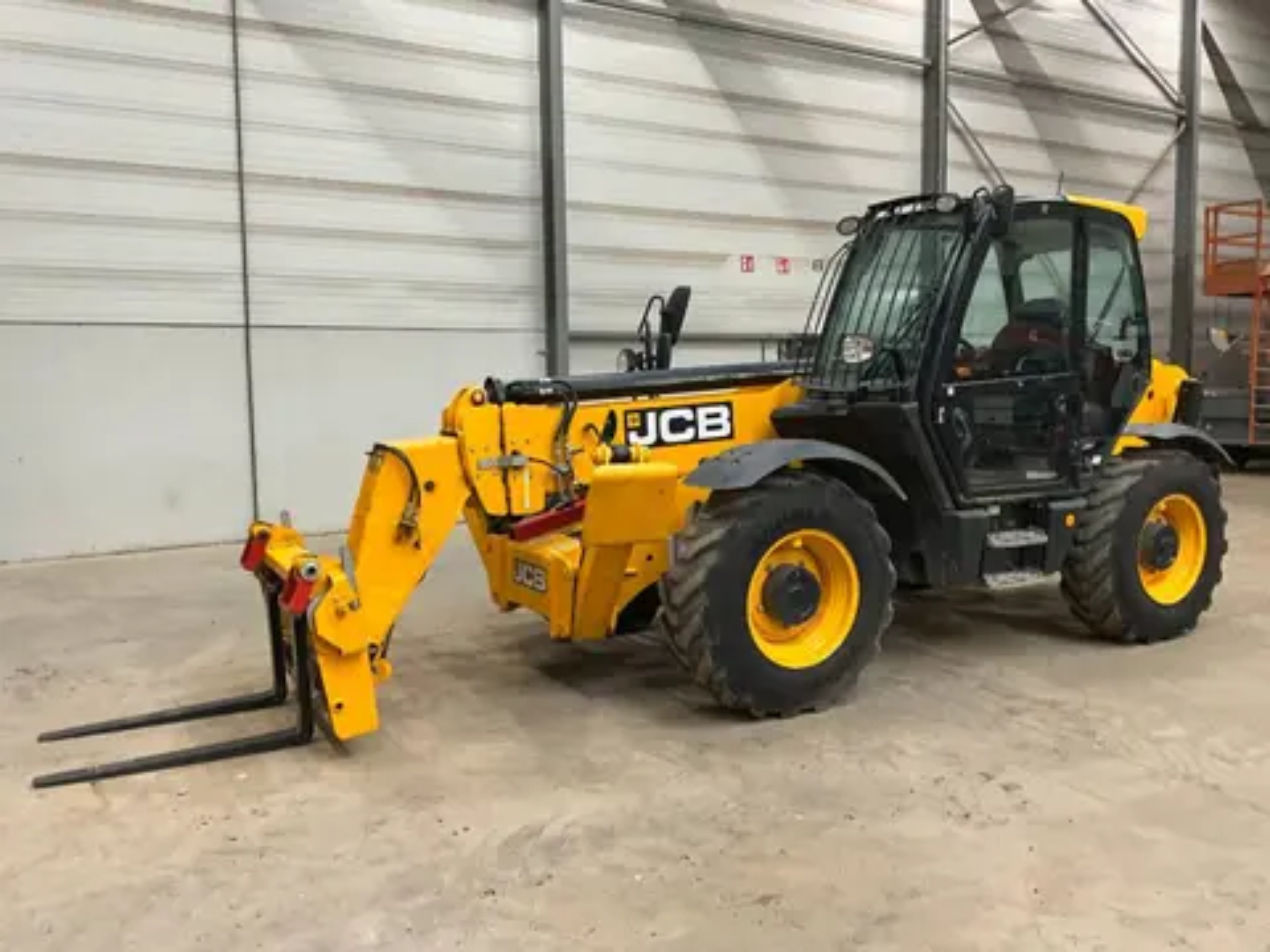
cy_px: 476
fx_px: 1064
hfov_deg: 61.7
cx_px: 635
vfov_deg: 48.2
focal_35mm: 29
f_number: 1.8
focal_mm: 3
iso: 200
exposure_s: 1/60
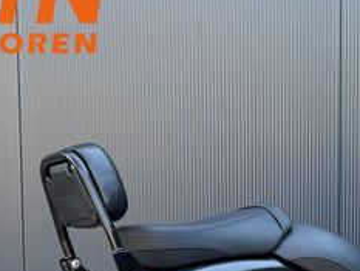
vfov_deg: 21.0
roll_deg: -1.1
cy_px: 307
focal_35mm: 66
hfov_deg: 26.6
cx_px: 413
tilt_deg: -7.5
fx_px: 687
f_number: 1.78
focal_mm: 6.76
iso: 64
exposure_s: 1/121
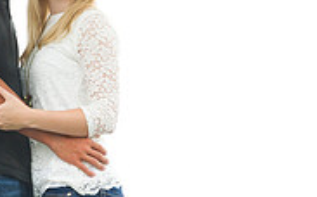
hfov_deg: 4.4
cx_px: 70
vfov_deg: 2.8
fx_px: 4109
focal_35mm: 476
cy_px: 97
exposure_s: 1/320
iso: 320
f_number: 4.5
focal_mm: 190
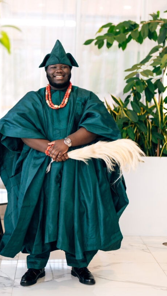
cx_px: 57
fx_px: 520
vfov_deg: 31.8
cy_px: 122
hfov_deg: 18.2
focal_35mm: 66
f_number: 1.2
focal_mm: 50
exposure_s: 1/400
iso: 100
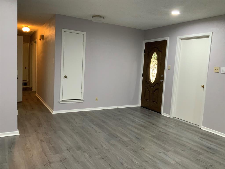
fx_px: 188
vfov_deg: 48.2
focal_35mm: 29
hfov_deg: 61.7
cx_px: 112
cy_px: 84
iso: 160
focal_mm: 3
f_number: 1.8
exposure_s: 1/60
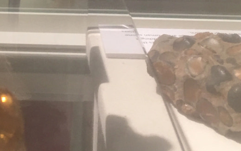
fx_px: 624
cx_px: 3
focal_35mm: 95
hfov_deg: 21.2
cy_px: -49
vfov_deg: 13.3
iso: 50
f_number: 2.2
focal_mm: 4.15
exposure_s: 1/17
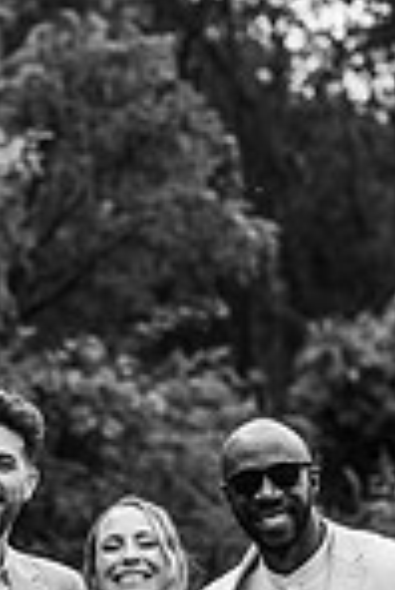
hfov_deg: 5.3
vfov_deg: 7.9
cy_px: 730
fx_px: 4236
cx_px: -58
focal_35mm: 258
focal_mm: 85
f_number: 3.5
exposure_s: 1/500
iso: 100
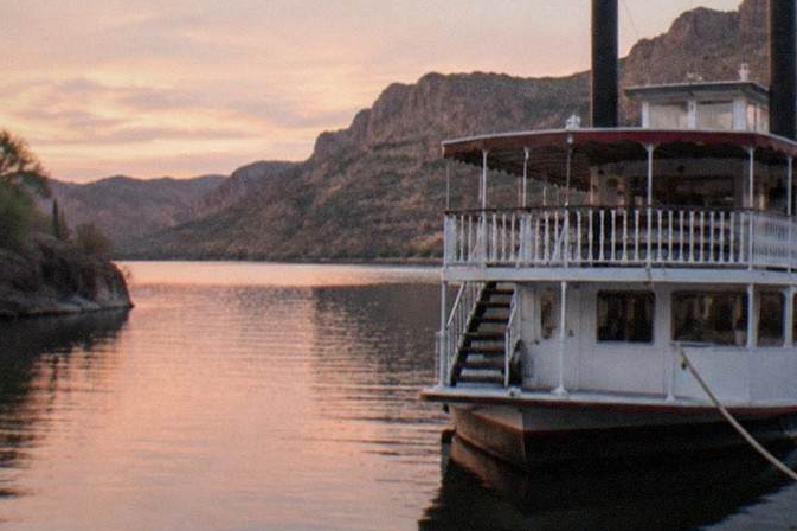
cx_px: 536
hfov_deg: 35.9
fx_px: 1217
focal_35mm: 55
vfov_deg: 24.6
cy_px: 260
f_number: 4
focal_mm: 37
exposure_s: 1/1000
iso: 320
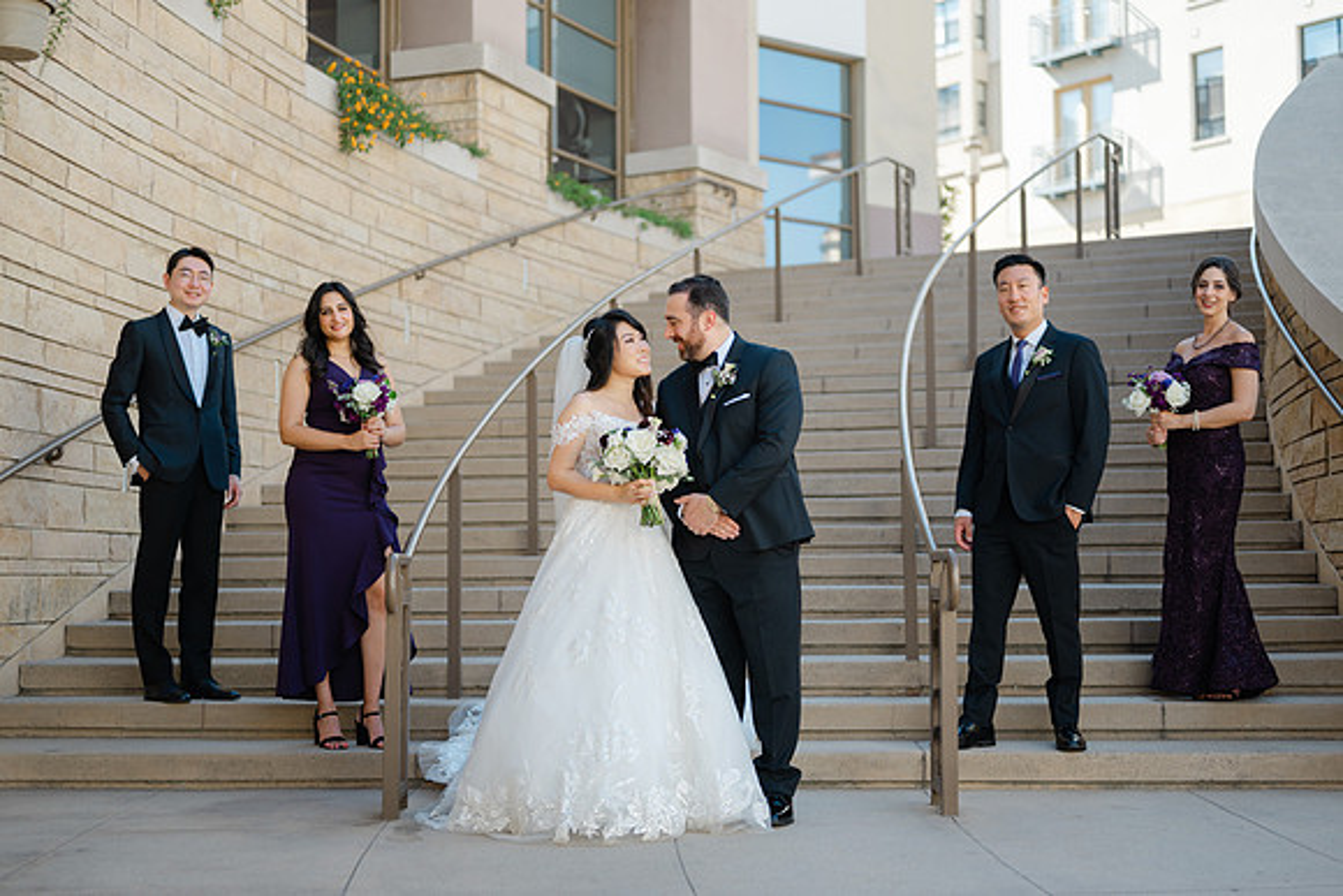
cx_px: 678
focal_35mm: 51
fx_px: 1896
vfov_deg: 26.6
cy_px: 448
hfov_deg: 39.0
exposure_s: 1/640
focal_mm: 50
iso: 64
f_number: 2
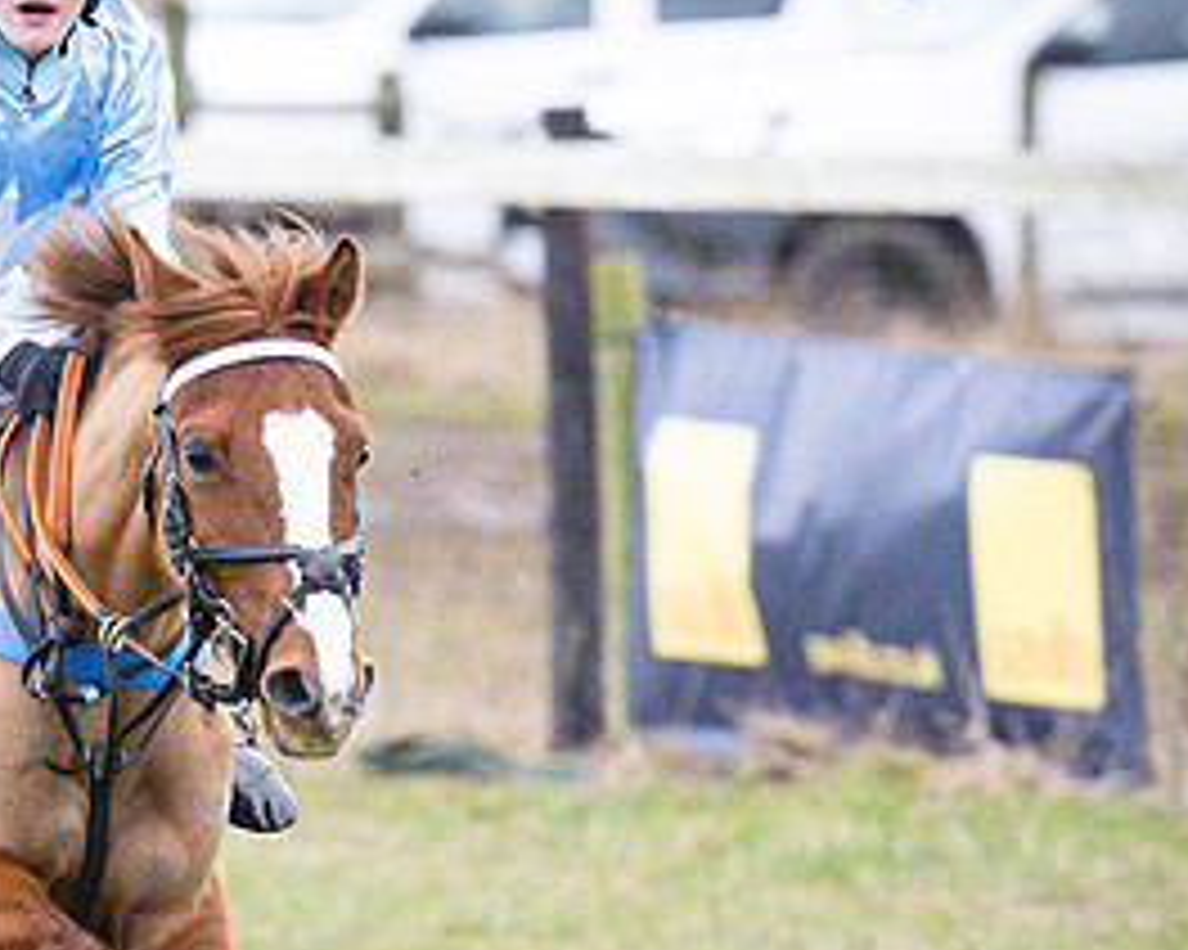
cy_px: 839
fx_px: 29805
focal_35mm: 848
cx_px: 279
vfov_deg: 1.8
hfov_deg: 2.3
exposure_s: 1/1000
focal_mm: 150
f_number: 2.8
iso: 1600
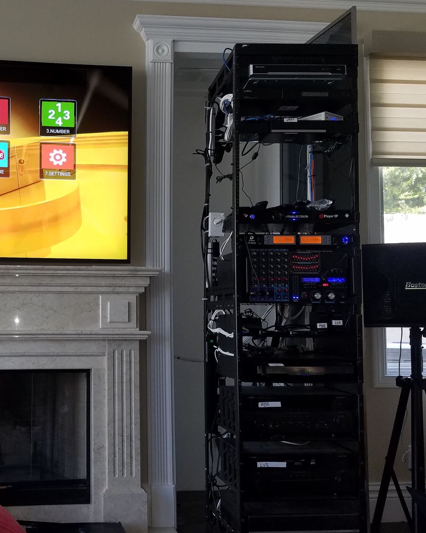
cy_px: 270
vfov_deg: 45.8
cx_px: 93
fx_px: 630
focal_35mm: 40
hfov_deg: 36.2
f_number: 1.7
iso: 100
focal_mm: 4.2
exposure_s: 1/120
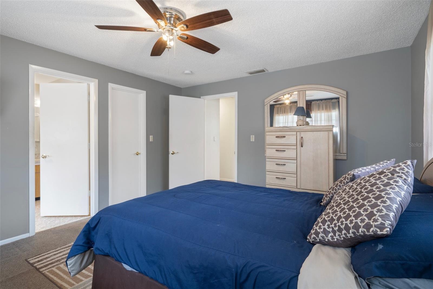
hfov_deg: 93.3
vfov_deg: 70.4
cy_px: 144
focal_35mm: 17
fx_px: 204
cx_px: 216
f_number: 9
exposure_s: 3.2
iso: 320
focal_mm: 17
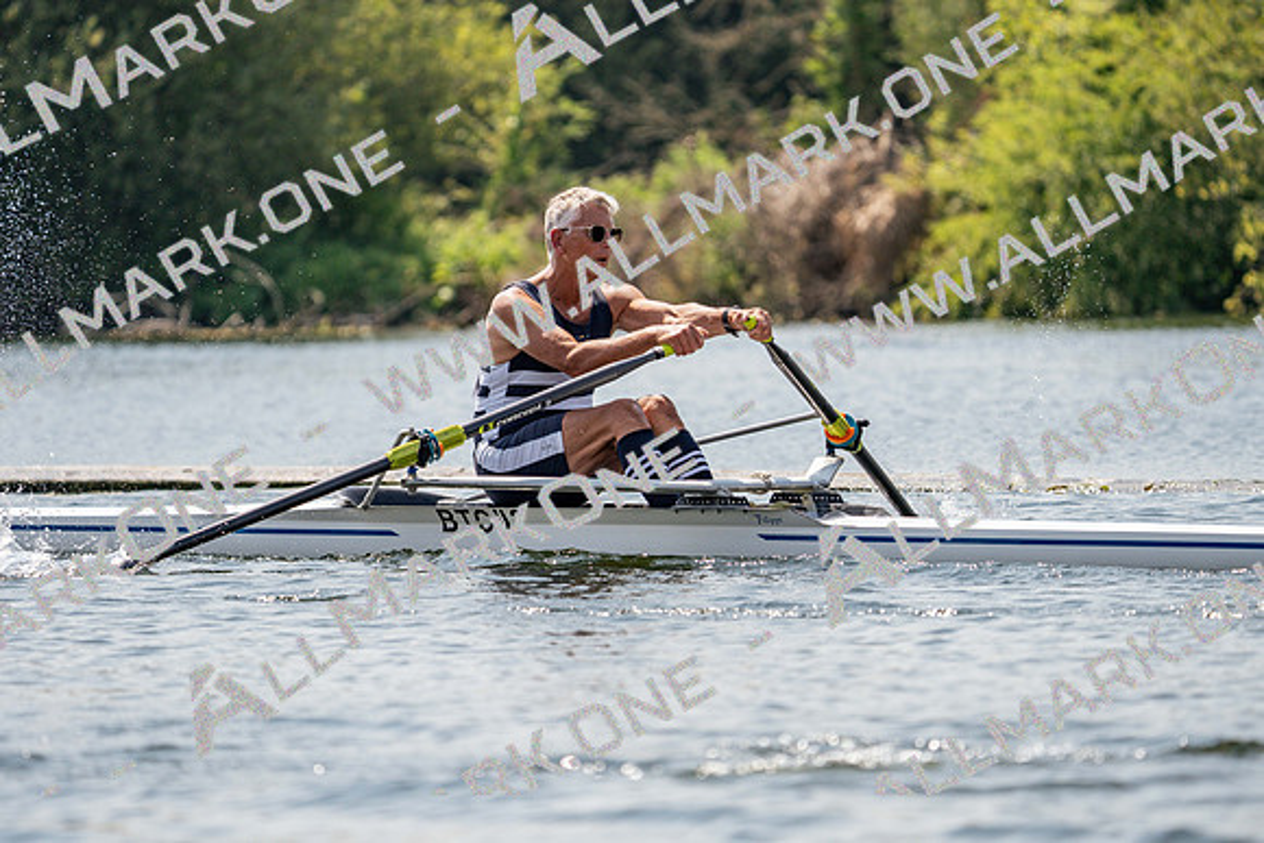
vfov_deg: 4.7
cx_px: 632
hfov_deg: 7.0
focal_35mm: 293
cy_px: 422
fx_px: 10289
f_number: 5.6
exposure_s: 1/1600
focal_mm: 293
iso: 200
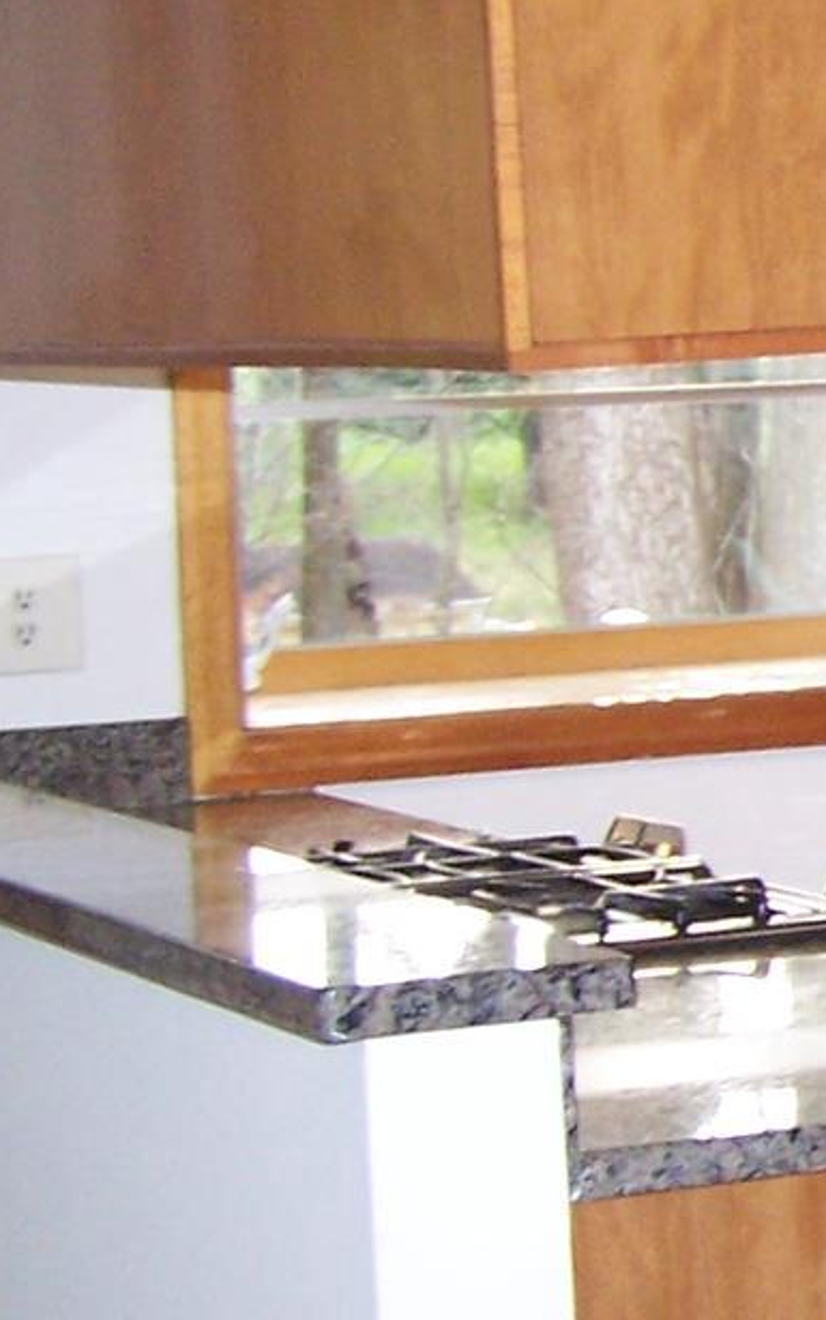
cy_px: 461
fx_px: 4821
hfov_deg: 8.9
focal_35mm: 134
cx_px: 1915
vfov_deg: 15.6
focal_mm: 6.3
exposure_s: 1/60
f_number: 2.8
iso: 140
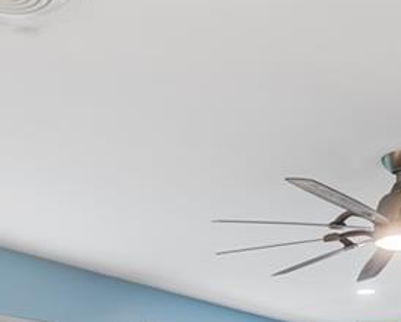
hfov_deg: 32.6
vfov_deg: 22.6
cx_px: 199
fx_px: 686
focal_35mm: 58
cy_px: 455
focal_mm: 11
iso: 320
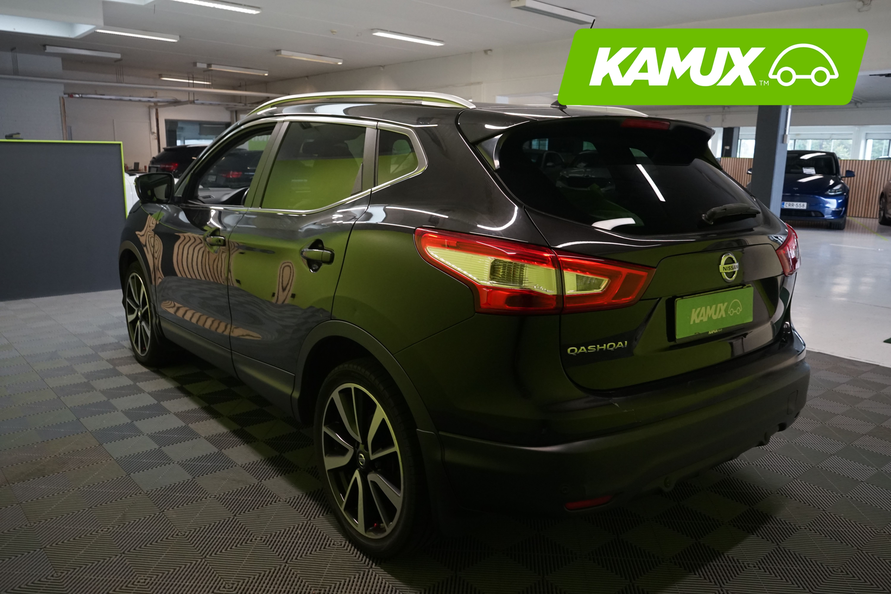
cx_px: 446
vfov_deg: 46.4
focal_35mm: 28
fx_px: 693
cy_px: 297
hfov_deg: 65.5
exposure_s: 1/30
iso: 2000
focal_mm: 28
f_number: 7.1
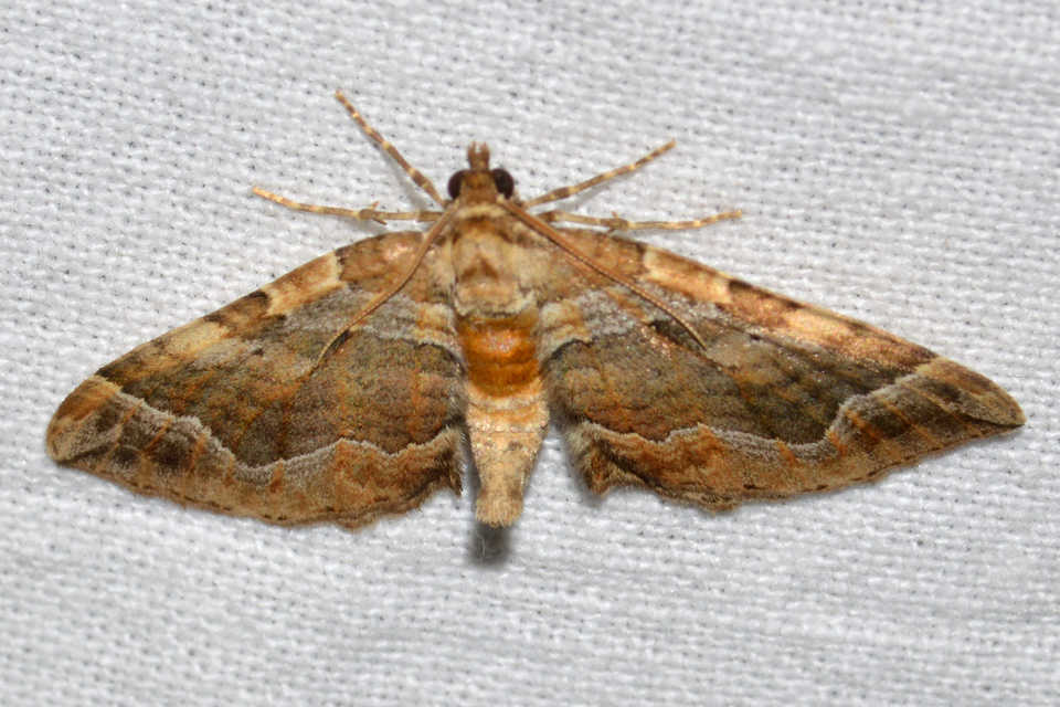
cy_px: 354
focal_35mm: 150
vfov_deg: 9.1
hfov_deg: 13.7
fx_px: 4416
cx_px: 530
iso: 100
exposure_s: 1/200
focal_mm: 100
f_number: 20
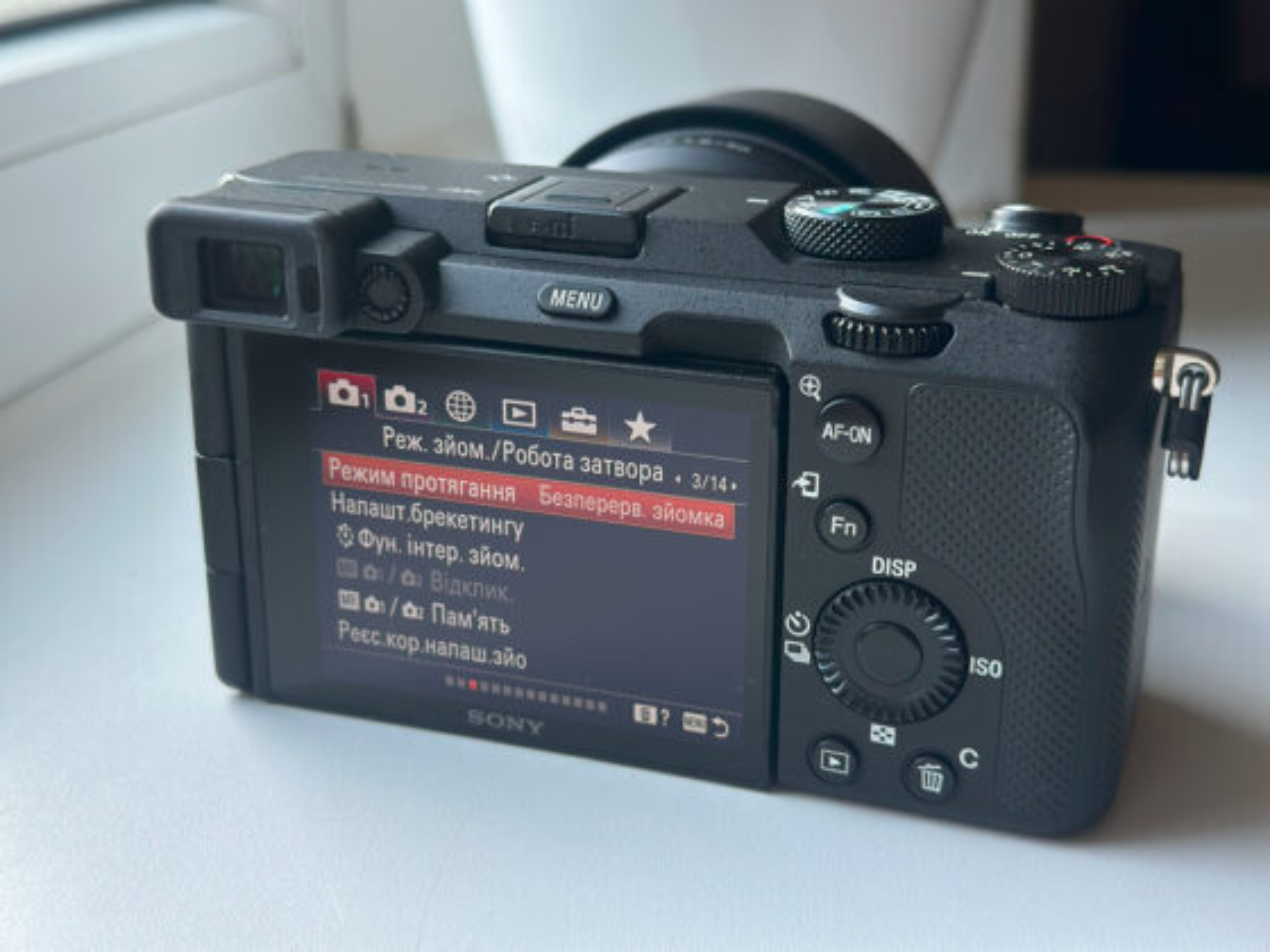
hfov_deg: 39.7
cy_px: 476
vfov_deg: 30.3
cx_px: 635
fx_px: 1761
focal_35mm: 48
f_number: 1.78
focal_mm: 6.86
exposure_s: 1/135
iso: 80
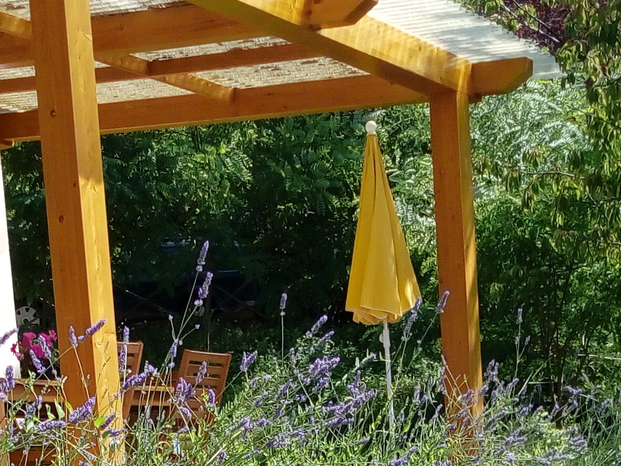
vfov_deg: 14.5
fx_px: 1705
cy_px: 701
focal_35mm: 95
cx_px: 193
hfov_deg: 20.6
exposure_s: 1/1057
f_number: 2
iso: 115
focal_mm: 3.5
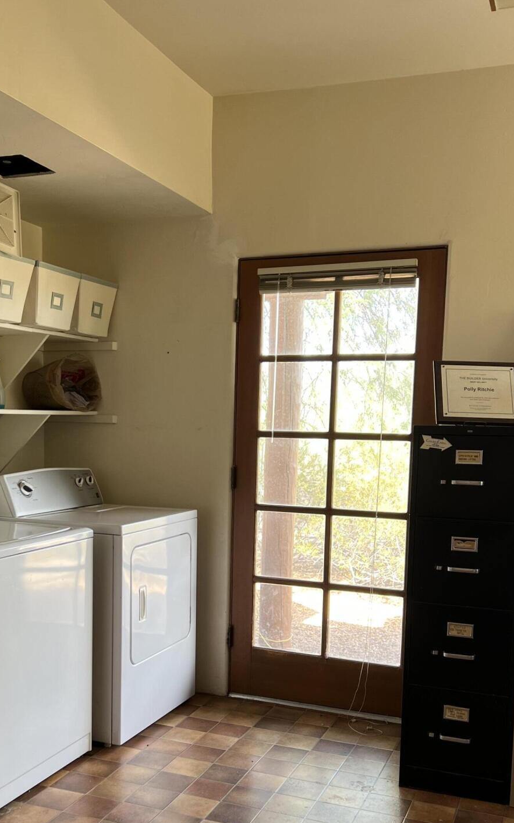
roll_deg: -1.6
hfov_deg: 32.5
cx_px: 180
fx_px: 874
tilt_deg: -5.7
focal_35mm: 39
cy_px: 507
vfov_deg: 50.0
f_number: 1.5
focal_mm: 5.7
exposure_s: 1/121
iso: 64
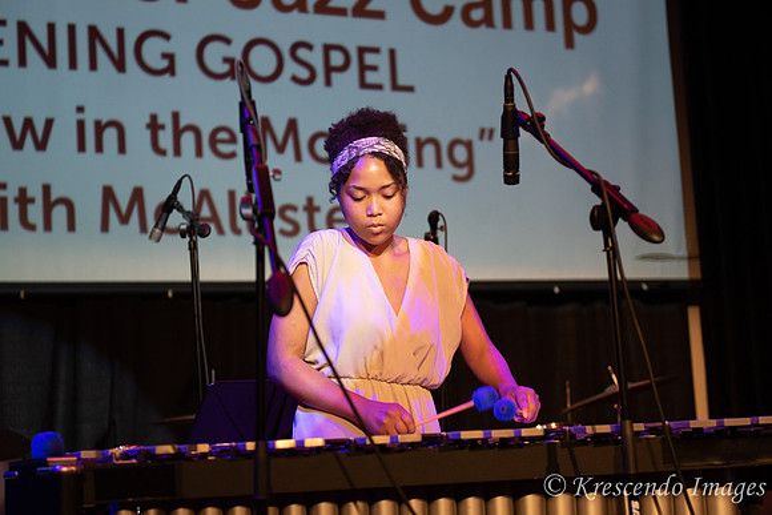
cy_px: 244
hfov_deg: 25.7
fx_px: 1690
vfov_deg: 17.3
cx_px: 367
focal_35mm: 79
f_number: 2.8
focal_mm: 70
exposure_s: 1/125
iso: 1600
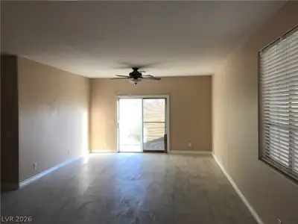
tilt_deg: -3.1
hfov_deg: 63.4
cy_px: 112
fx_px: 241
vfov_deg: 49.7
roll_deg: -0.7
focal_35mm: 28
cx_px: 149
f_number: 1.8
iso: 32
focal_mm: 3.99
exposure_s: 1/60
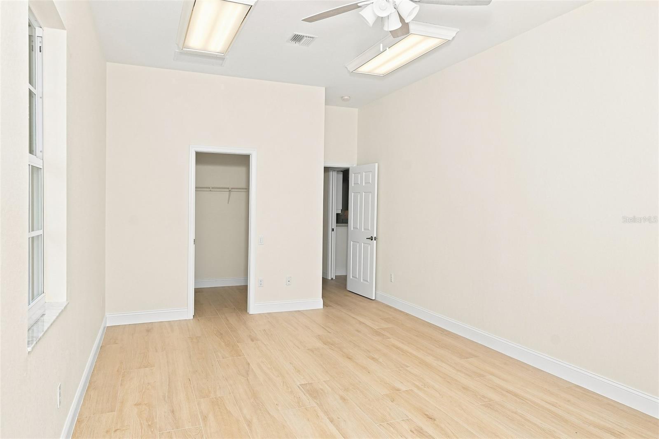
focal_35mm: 24
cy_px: 220
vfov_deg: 53.1
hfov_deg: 73.8
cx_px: 330
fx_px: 439
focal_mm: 16
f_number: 8
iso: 400
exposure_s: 1/125
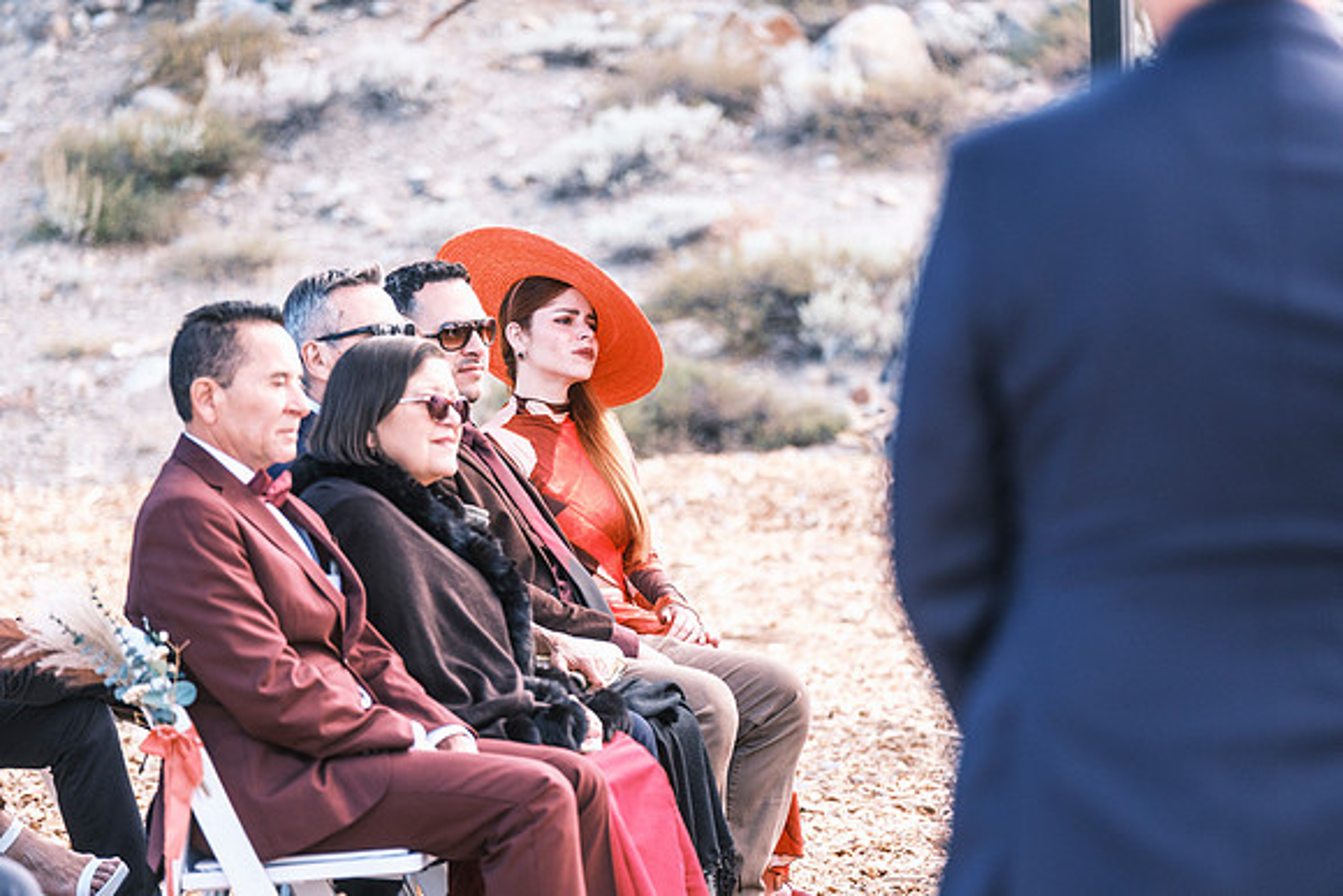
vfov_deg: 6.5
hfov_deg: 9.8
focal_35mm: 210
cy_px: 448
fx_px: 7836
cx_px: 672
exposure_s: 1/450
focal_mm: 140
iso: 400
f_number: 3.2
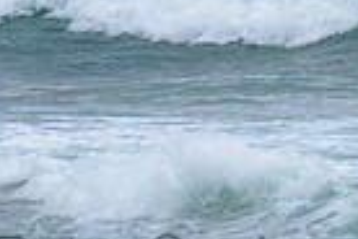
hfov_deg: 0.8
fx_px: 25635
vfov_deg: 0.5
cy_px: -186
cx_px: 125
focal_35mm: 2578
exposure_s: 1/2000
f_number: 5.6
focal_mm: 500
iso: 320
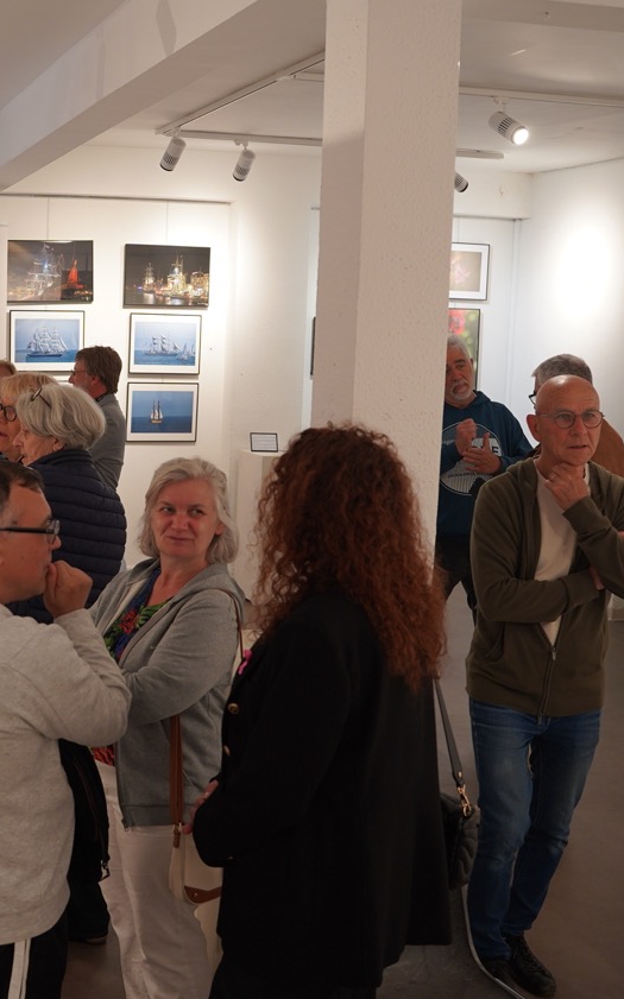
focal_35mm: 45
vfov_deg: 44.2
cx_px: 18
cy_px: 501
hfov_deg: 27.1
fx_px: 1230
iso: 800
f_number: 4
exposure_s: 1/160
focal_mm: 29.1
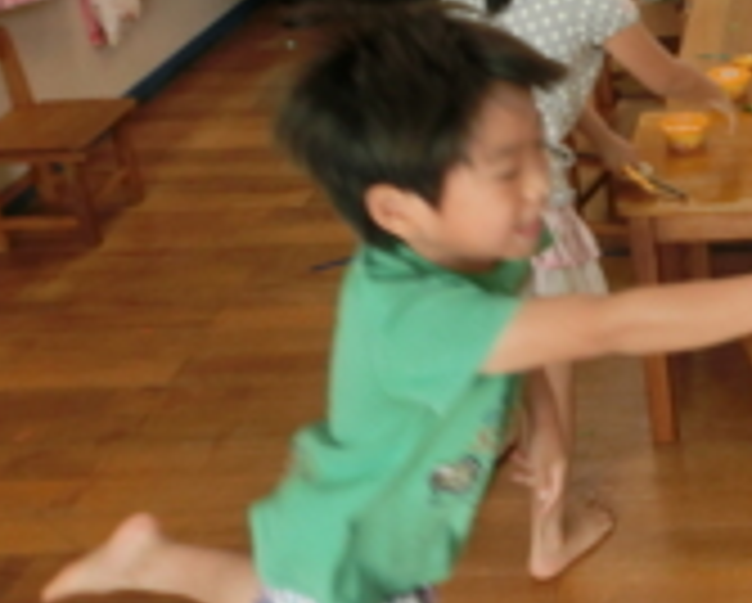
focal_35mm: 56
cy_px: 58
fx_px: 1248
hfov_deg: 29.8
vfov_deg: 26.3
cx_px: 847
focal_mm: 4.24
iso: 200
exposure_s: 1/125
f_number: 3
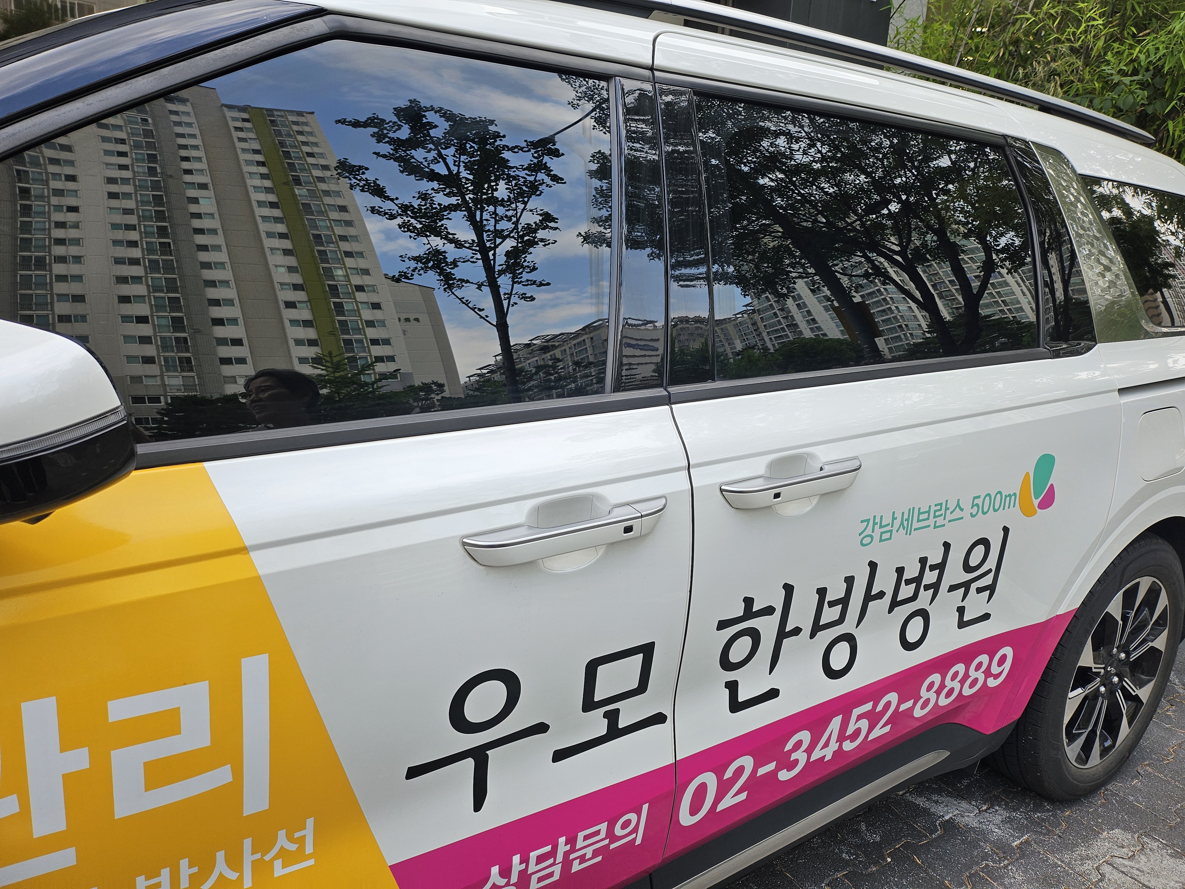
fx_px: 822
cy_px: 444
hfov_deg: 71.6
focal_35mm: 24
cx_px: 592
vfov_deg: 56.8
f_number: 1.8
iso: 50
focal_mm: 5
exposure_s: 1/775
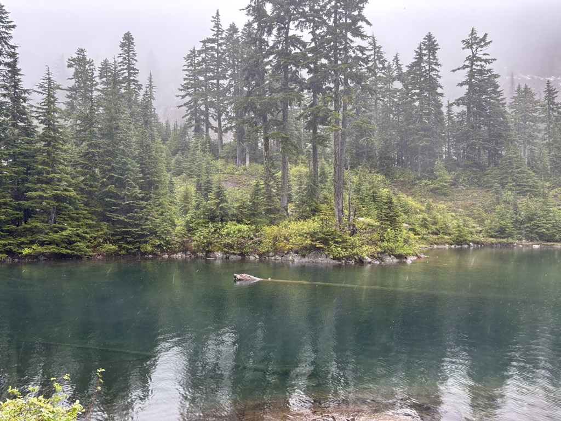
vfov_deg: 53.1
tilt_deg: +1.7
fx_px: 421
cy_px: 210
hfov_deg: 67.3
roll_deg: -0.2
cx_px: 280
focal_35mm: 26
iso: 50
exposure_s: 1/177
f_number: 1.6
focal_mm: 5.96
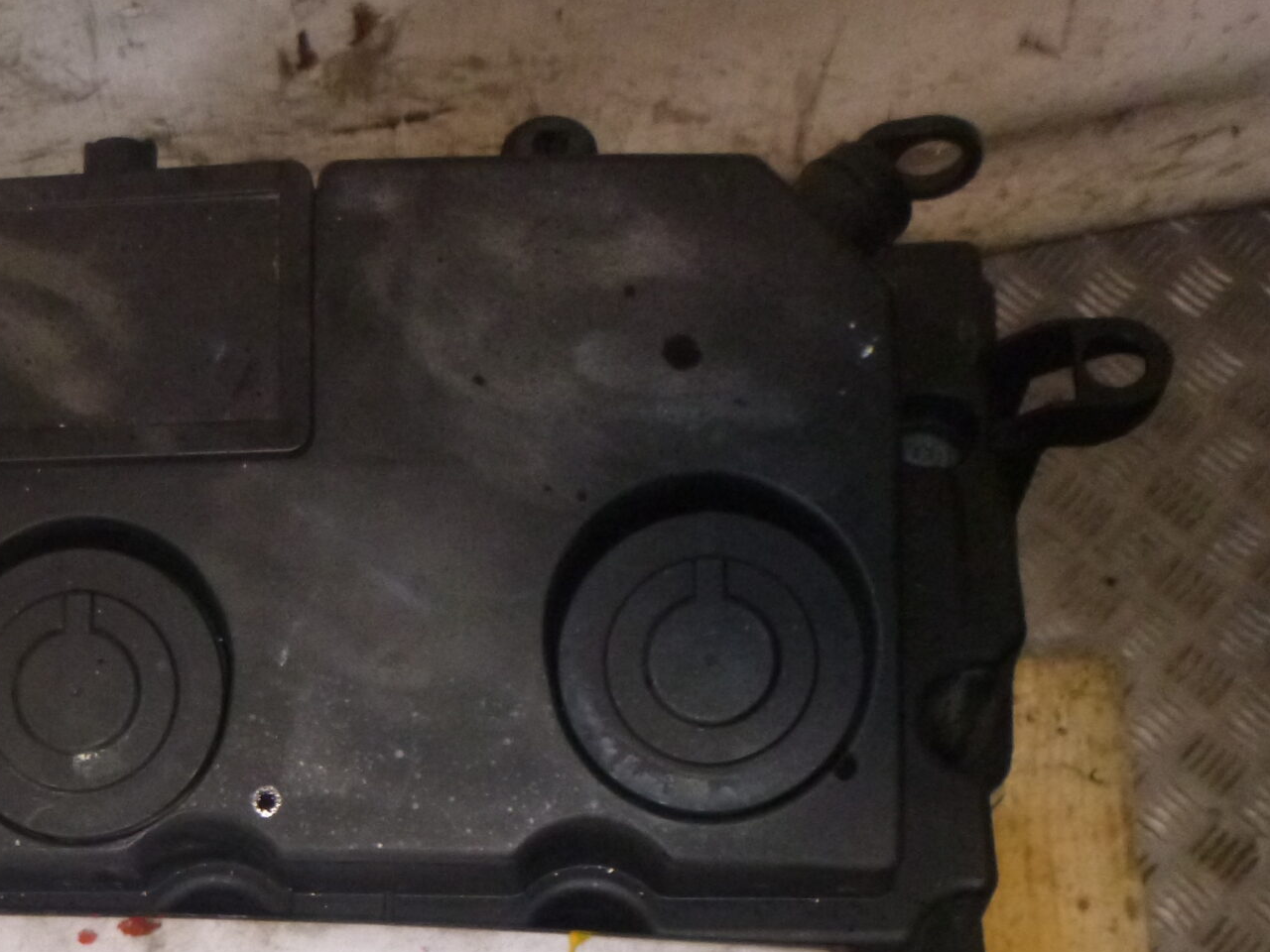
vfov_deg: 27.7
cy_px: 910
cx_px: 208
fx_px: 1834
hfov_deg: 36.5
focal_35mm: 50
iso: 400
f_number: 3.9
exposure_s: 1/125
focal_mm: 4.5
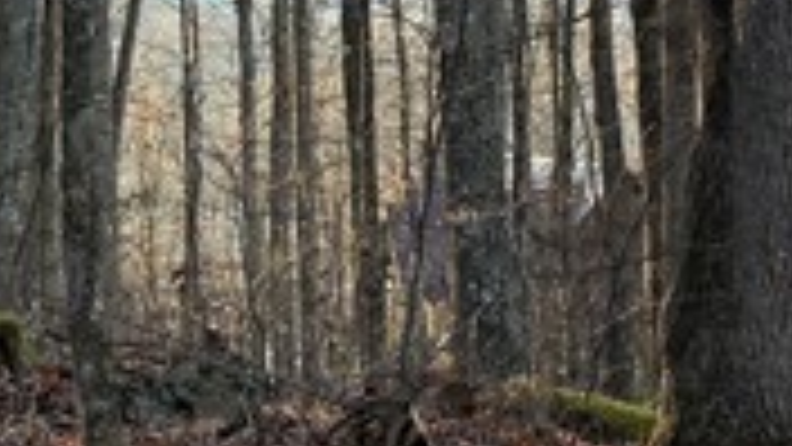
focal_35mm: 152
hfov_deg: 13.8
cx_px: 891
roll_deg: +1.6
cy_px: 77
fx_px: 3192
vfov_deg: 8.0
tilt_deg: -1.3
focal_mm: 6.76
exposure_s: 1/643
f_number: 1.78
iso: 100
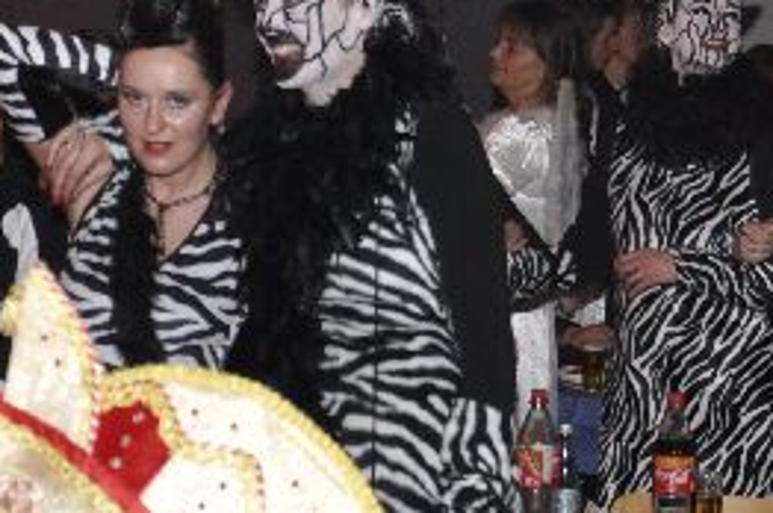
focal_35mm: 119
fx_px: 2552
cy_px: 220
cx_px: 230
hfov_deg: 17.2
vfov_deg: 11.5
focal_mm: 26
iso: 400
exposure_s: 1/60
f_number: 5
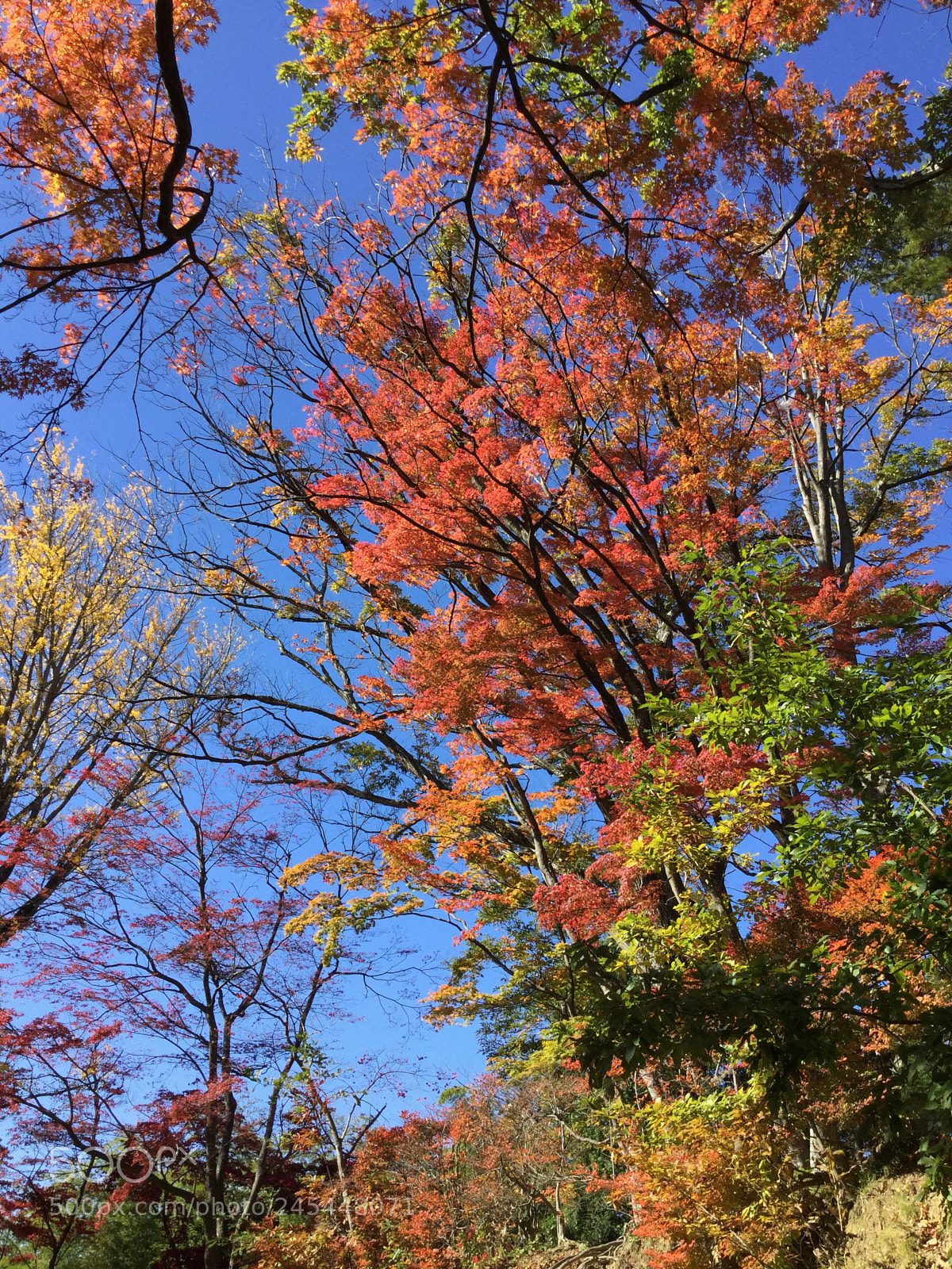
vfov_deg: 58.4
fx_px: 1137
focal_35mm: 31
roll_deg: -4.4
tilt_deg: +37.7
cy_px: 634
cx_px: 476
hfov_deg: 45.4
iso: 25
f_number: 2.4
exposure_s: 1/599
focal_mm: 3.3
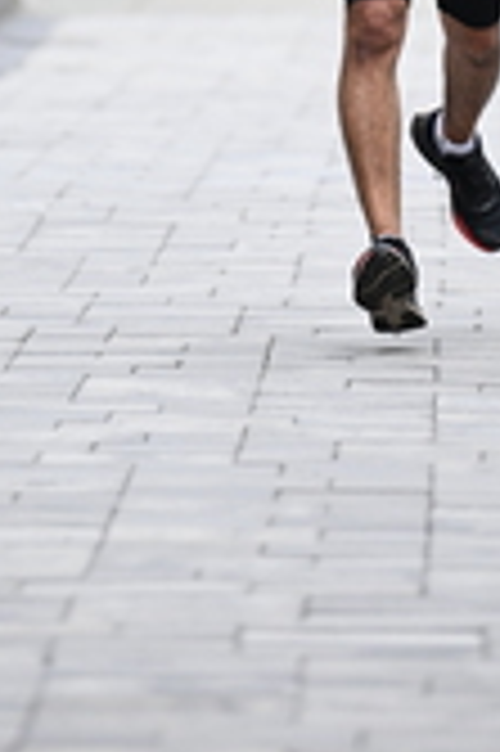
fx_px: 13778
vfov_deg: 3.1
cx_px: 273
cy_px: -428
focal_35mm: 660
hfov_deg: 2.1
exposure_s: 1/2000
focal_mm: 200
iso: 640
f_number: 2.8
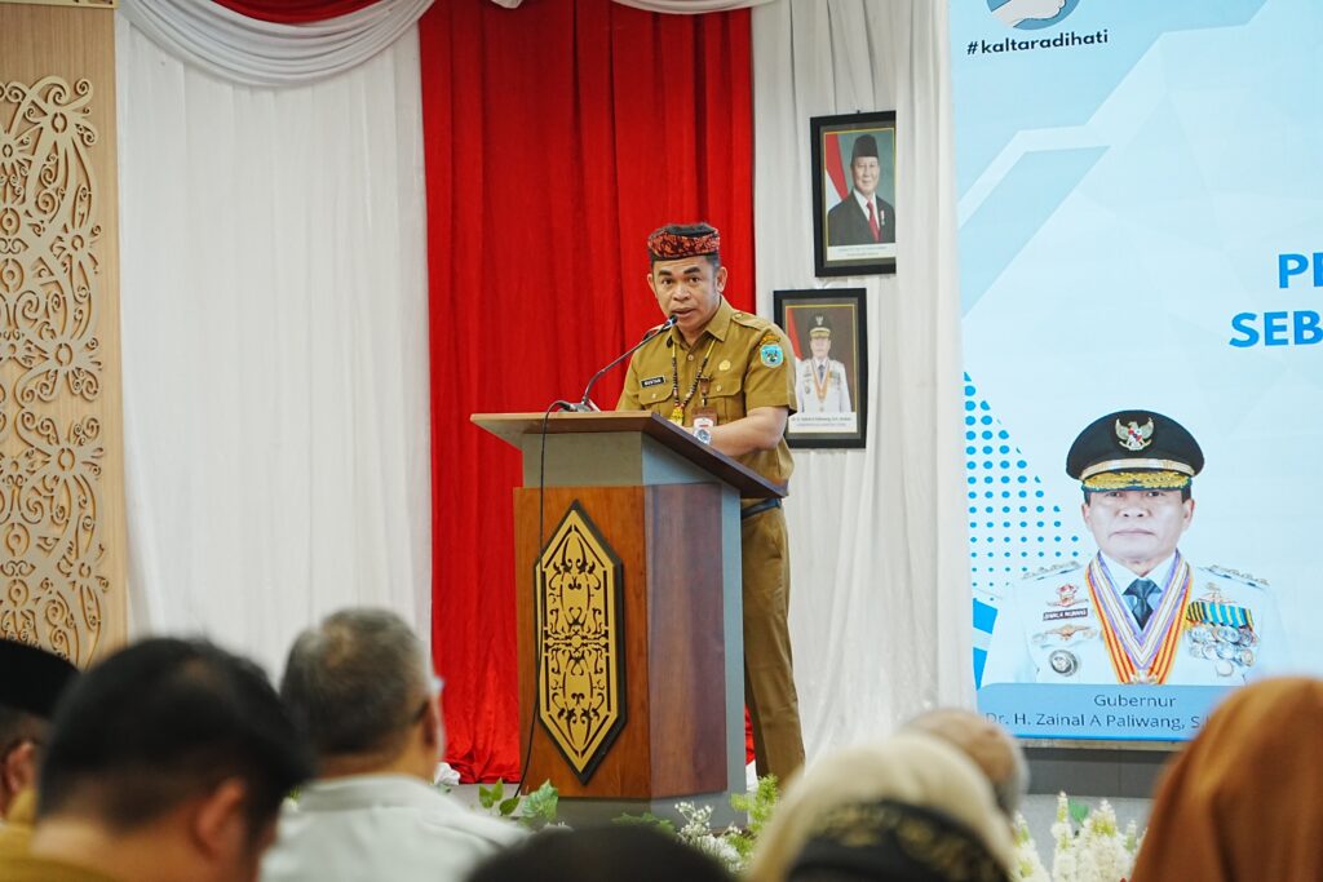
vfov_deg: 8.7
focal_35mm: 157
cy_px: 441
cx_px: 662
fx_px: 5770
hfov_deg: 13.1
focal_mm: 157
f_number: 6.3
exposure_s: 1/160
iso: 3200
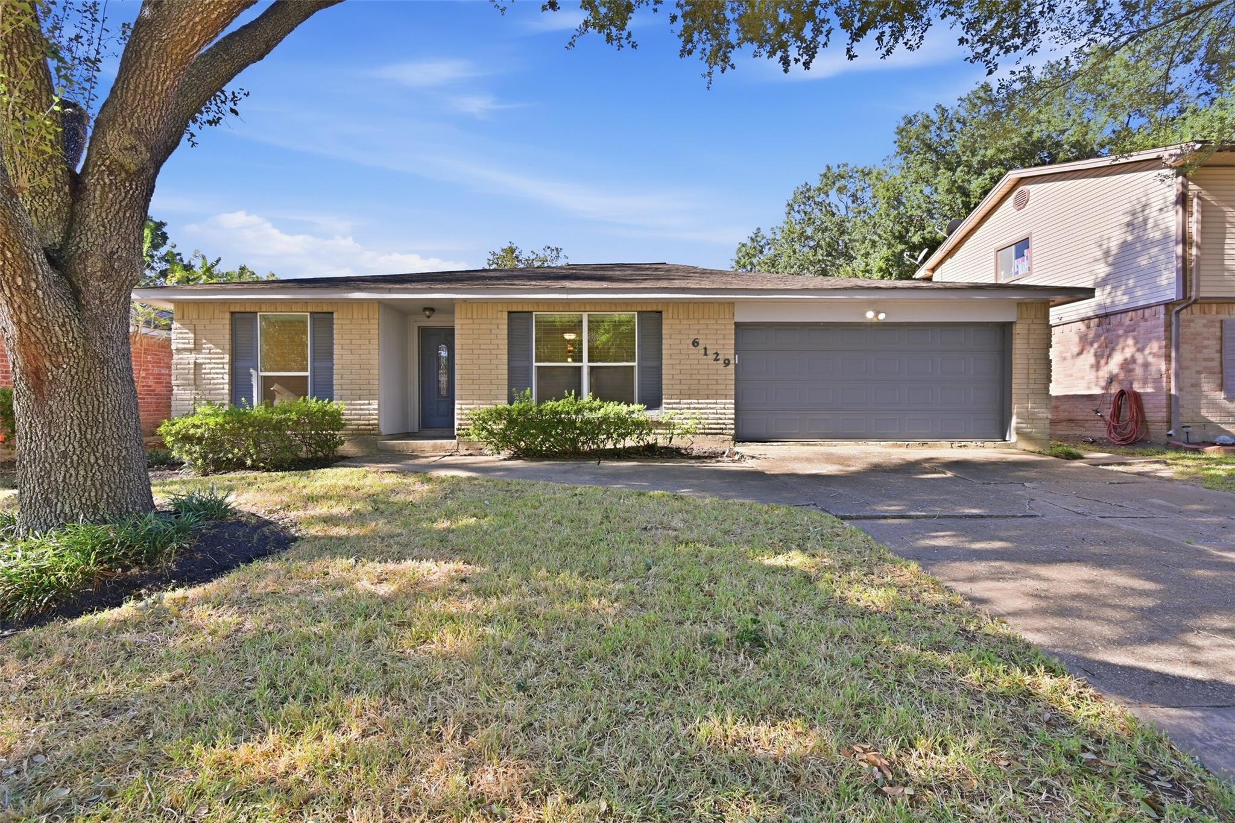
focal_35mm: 16
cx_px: 618
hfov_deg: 98.5
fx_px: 532
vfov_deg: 75.5
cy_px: 412
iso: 64
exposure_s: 1/60
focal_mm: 15.5
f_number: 8
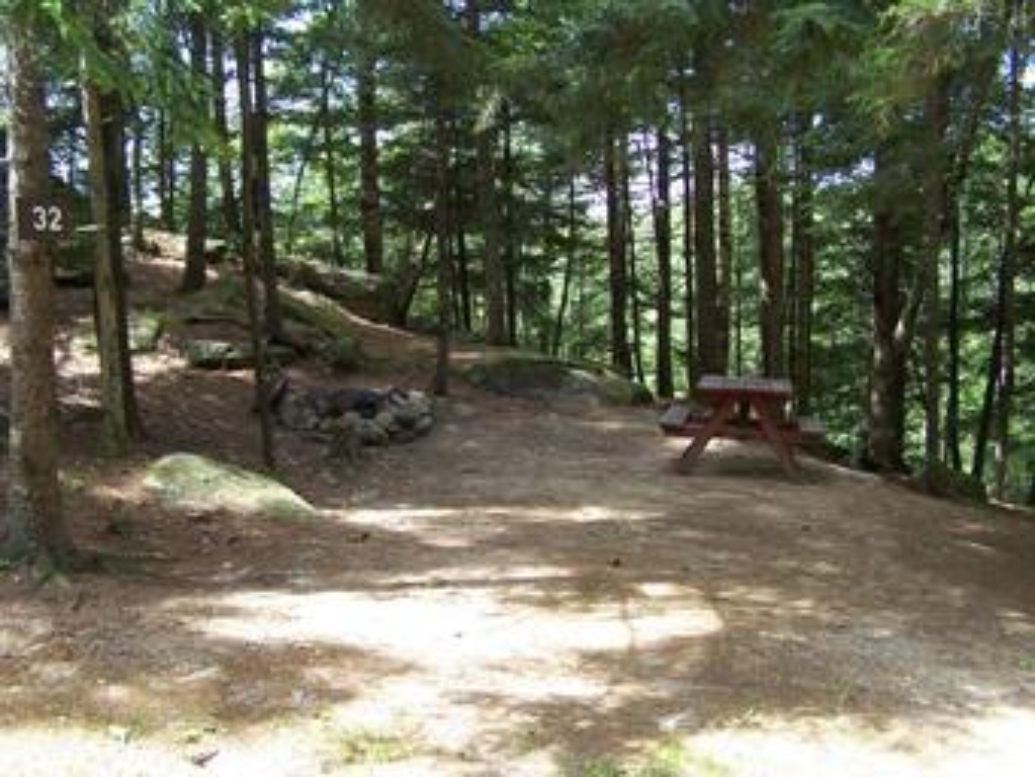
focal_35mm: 38
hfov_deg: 49.0
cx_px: 518
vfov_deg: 37.7
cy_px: 388
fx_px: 1137
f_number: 2.8
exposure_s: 1/60
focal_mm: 6.3
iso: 80
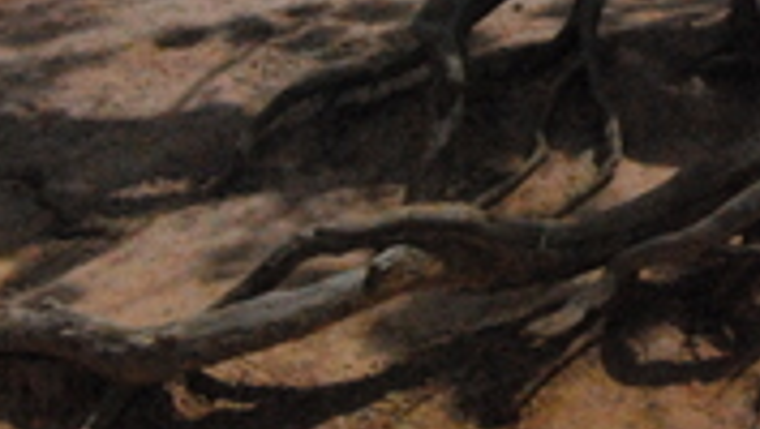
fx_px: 3228
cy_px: -245
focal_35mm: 160
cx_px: 1172
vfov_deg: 7.5
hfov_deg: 12.7
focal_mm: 30
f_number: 29
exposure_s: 1/4000
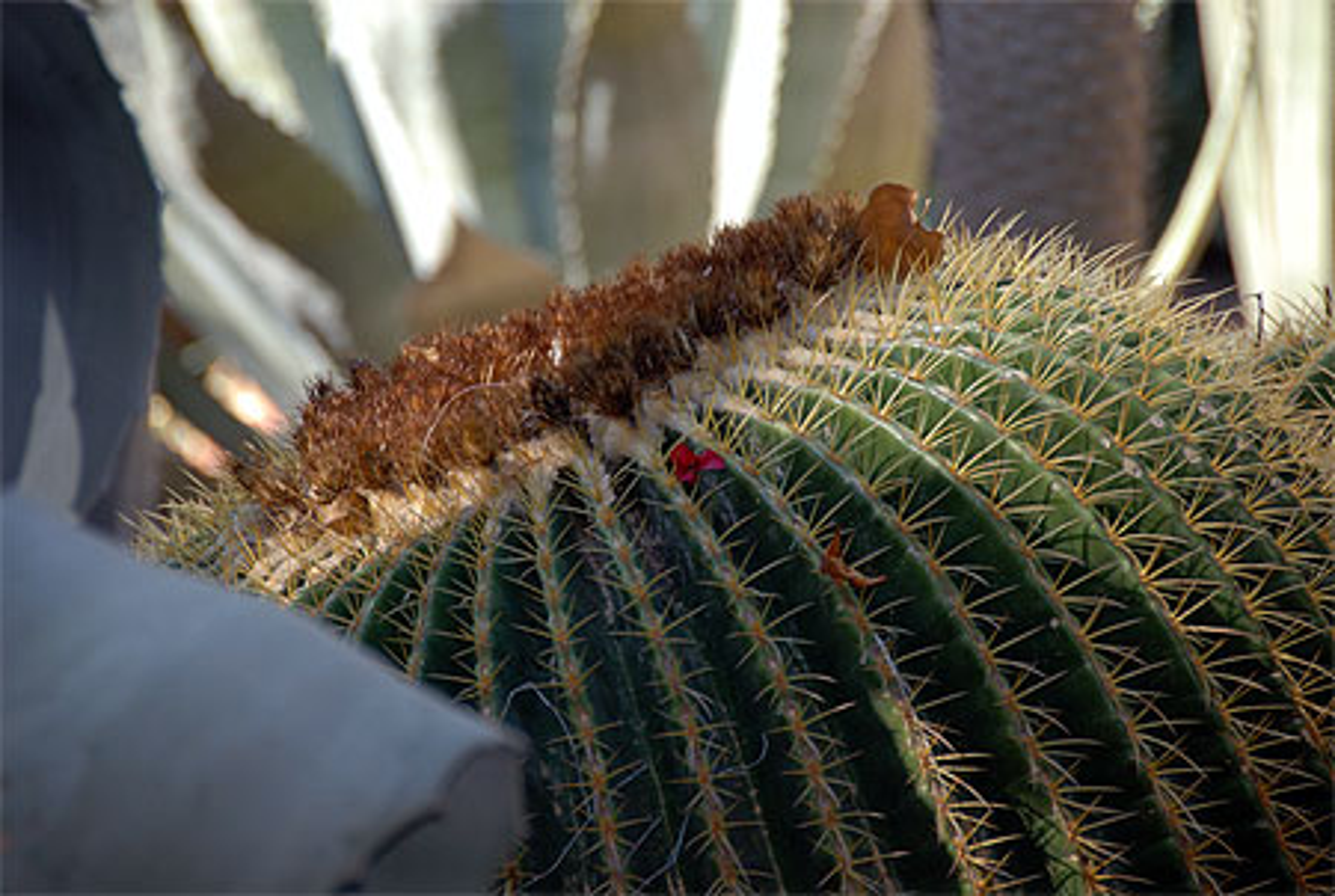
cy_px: 448
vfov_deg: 4.6
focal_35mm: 300
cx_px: 668
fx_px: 11147
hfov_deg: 6.9
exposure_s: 1/60
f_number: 5.6
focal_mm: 200
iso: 125
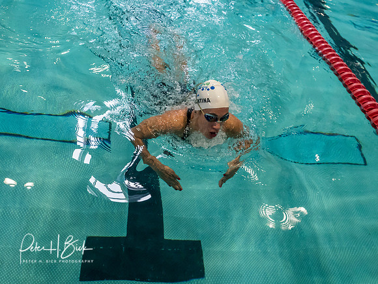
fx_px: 378
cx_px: 190
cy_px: 145
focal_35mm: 35
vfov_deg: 41.1
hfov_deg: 53.1
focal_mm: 12
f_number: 2.8
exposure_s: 1/1000
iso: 2500
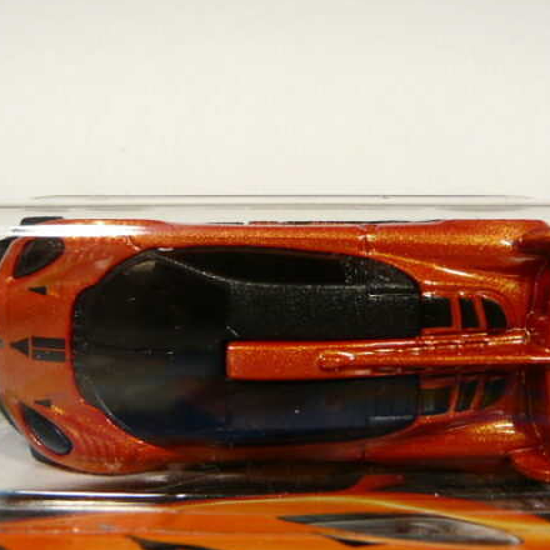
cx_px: 300
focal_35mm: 47
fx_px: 845
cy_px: 276
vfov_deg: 36.1
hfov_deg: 36.0
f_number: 2.8
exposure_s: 1/60
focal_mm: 4.6
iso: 100
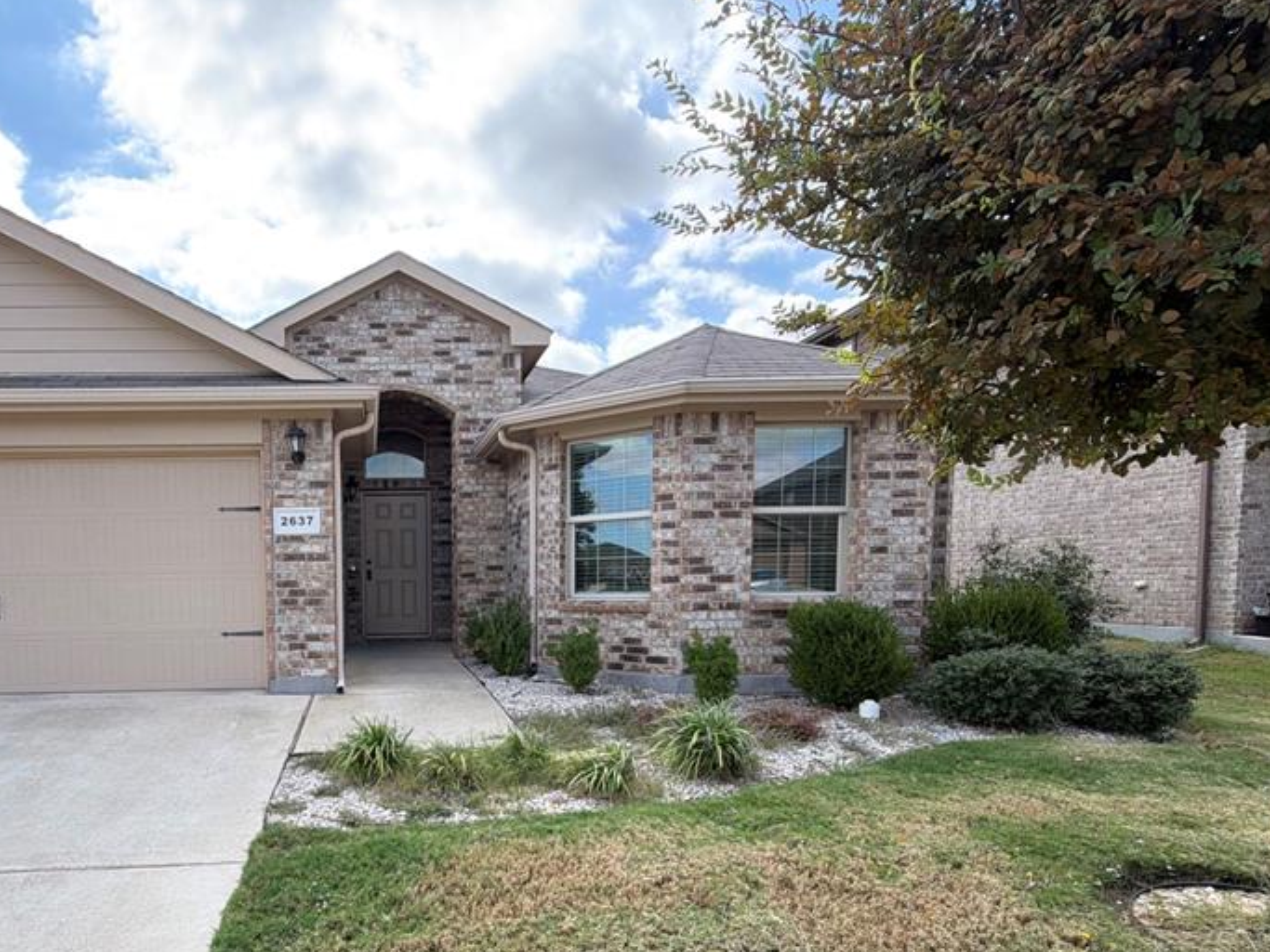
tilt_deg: -4.1
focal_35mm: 21
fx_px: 770
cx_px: 400
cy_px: 636
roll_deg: +0.5
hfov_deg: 75.9
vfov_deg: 61.9
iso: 50
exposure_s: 1/413
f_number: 2.2
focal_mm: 2.22
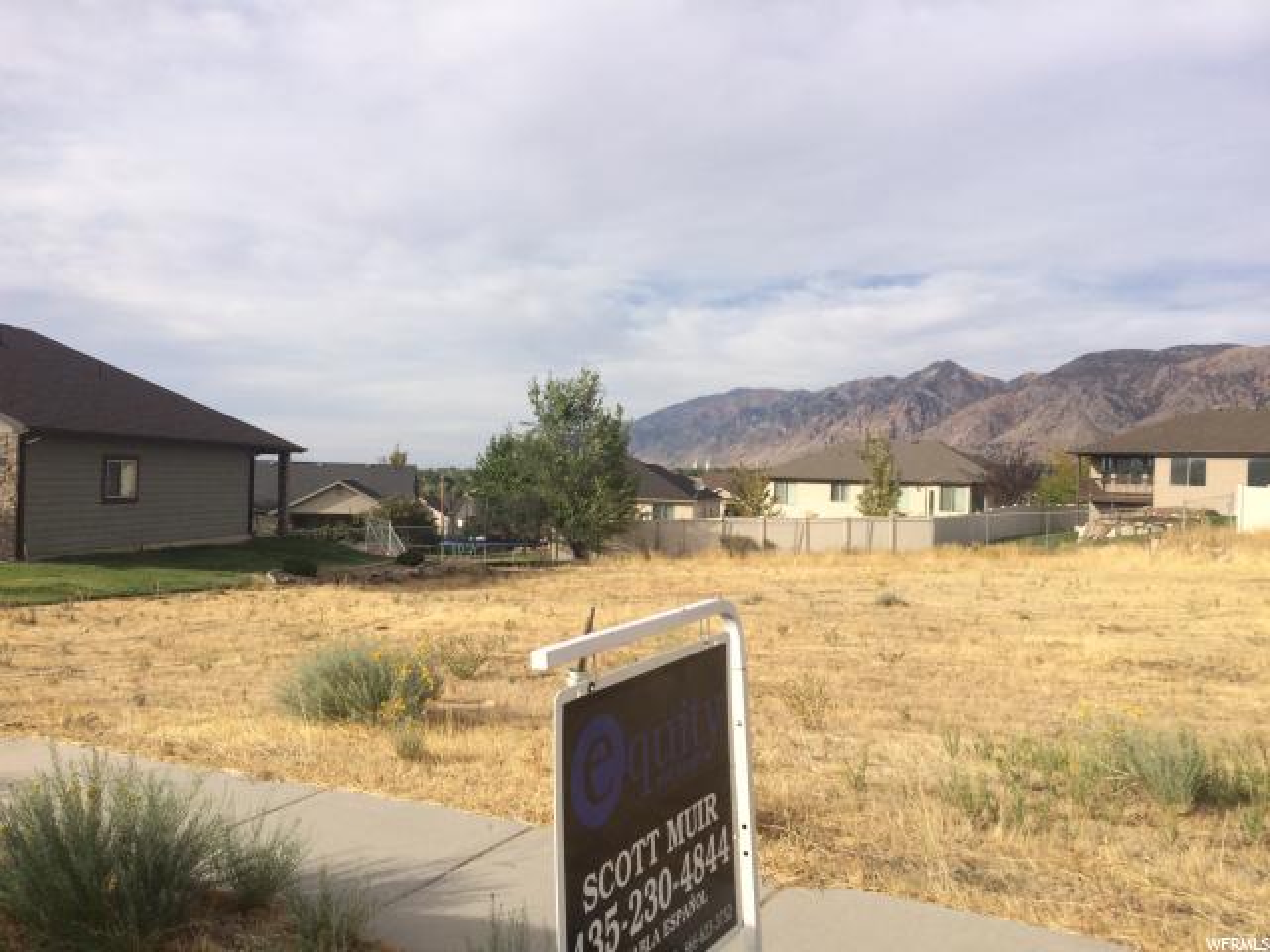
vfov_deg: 48.2
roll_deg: -1.4
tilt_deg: -4.0
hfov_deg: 61.7
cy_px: 476
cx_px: 635
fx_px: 1064
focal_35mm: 29
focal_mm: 4.15
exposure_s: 1/2415
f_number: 2.2
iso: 32
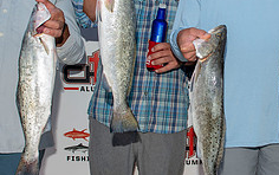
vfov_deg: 21.6
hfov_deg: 33.1
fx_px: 457
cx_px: 220
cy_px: 59
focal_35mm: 60
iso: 50
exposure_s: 1/125
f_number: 6.3
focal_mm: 24
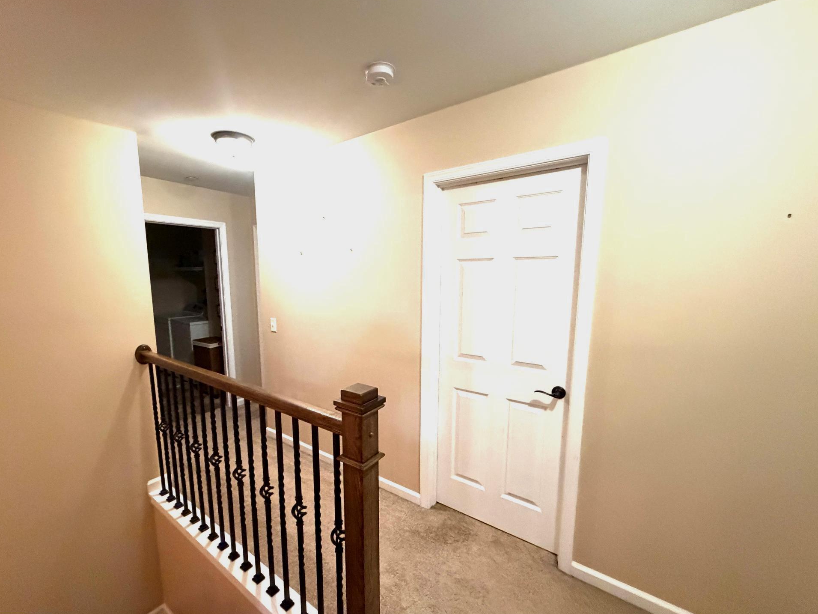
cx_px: 381
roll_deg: +1.1
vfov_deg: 81.7
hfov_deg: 98.0
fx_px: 355
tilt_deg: -8.3
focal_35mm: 15
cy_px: 323
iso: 800
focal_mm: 2.22
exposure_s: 1/60
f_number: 2.2
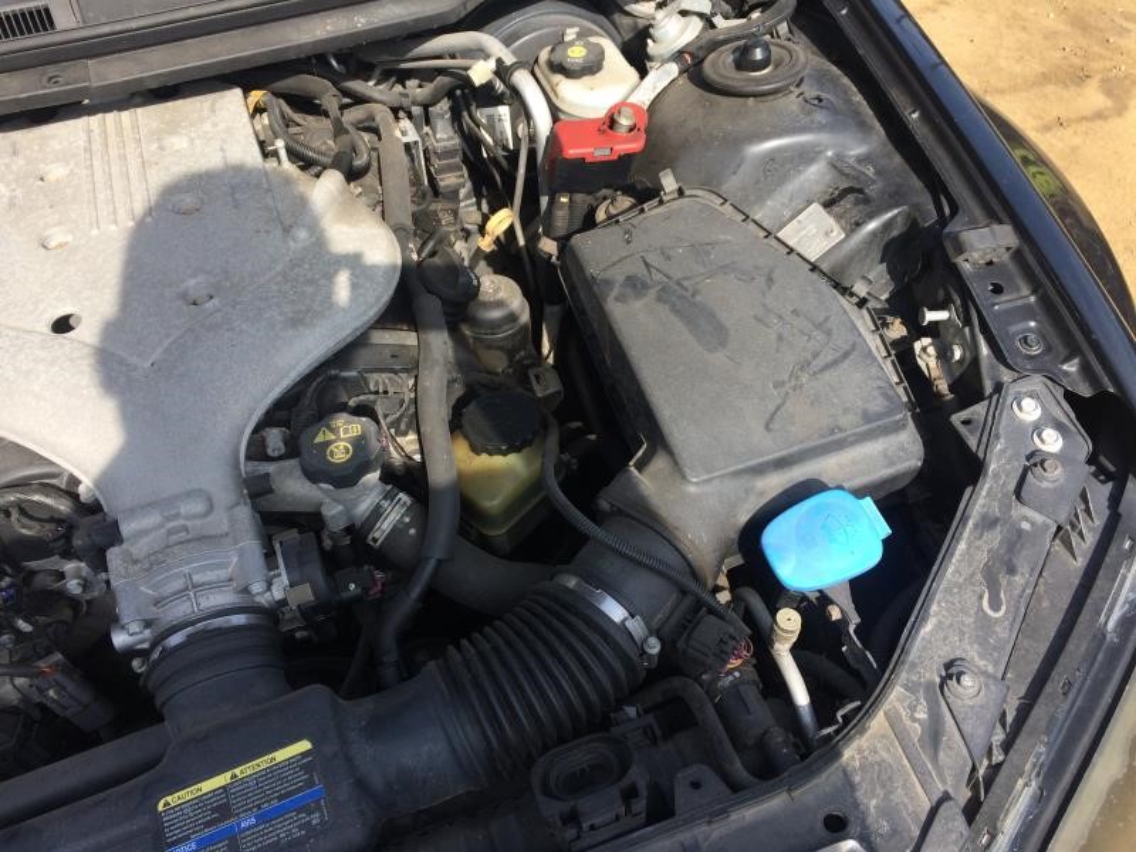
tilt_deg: -48.1
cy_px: 426
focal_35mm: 29
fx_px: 952
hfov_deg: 61.7
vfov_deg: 48.2
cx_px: 568
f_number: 2.2
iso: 32
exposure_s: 1/672
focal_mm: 4.15
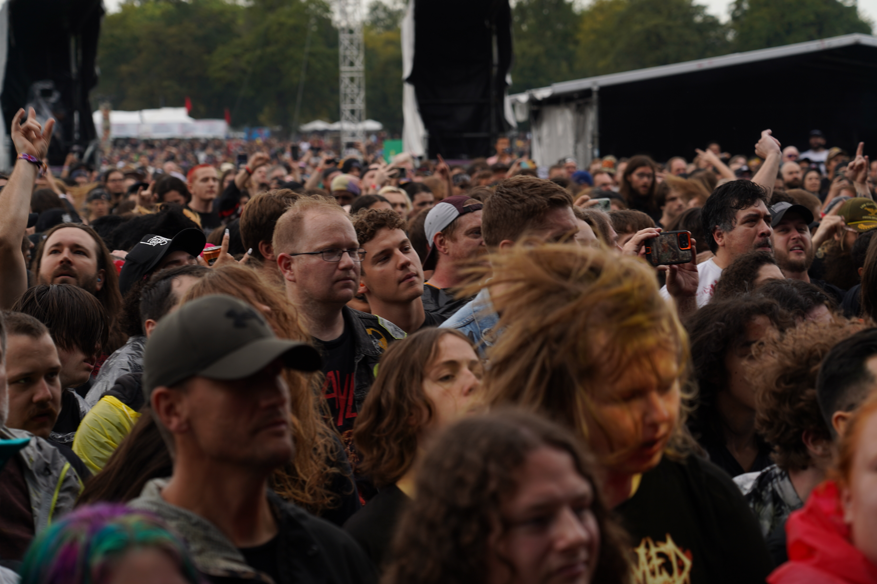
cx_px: 438
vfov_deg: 13.0
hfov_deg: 19.5
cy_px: 292
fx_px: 2558
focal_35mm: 105
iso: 100
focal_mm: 105
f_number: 5.6
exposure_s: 1/250
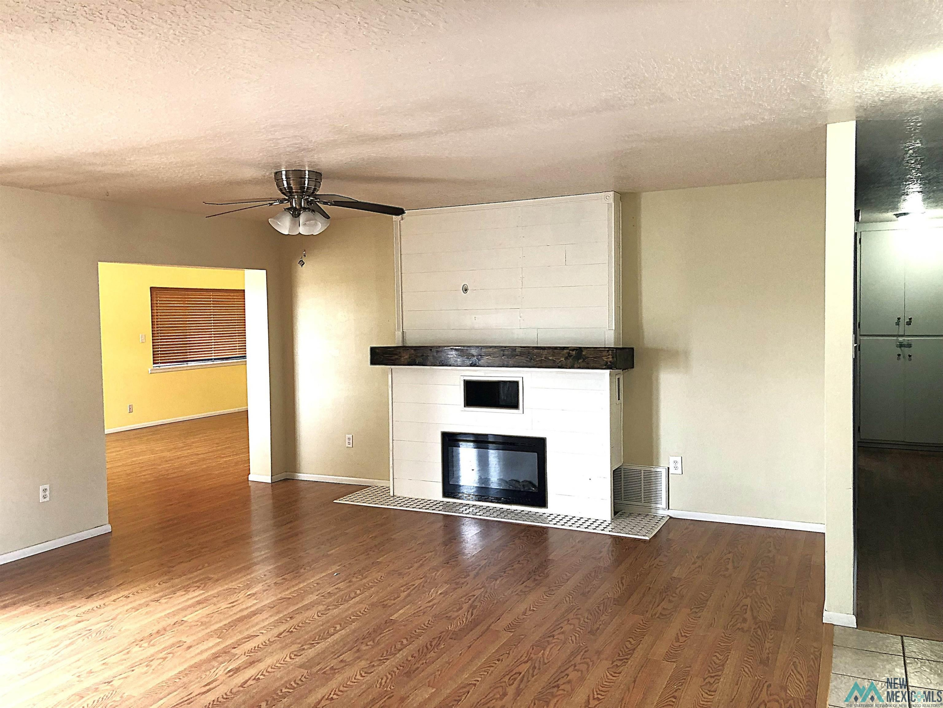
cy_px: 354
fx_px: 763
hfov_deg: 63.4
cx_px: 472
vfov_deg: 49.7
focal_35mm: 28
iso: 40
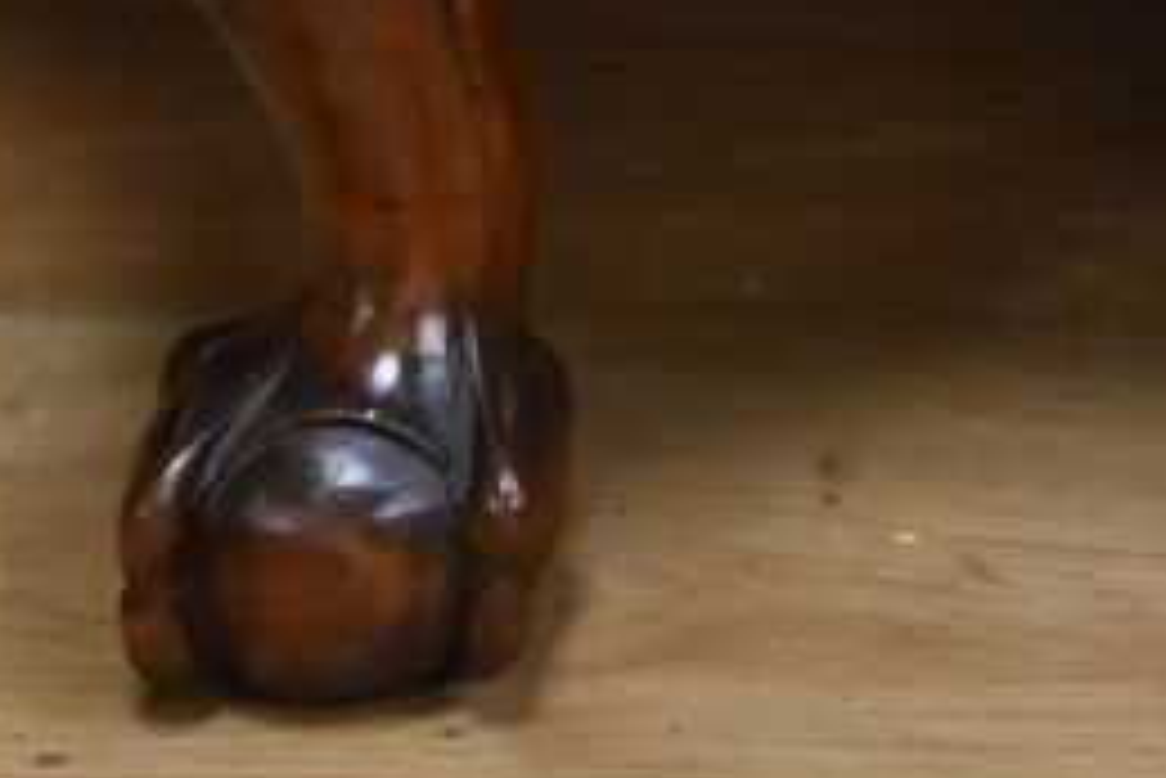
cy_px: -886
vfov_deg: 6.8
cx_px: 1342
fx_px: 6287
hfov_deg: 10.4
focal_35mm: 194
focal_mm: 42
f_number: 8
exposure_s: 1/250
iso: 5000
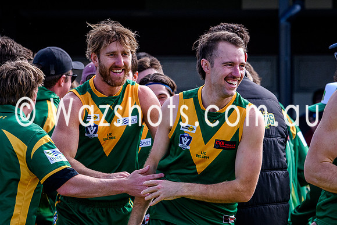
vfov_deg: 3.3
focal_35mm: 412
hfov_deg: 5.0
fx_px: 3857
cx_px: 197
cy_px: 99
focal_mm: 170
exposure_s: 1/1600
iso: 1100
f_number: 5.6
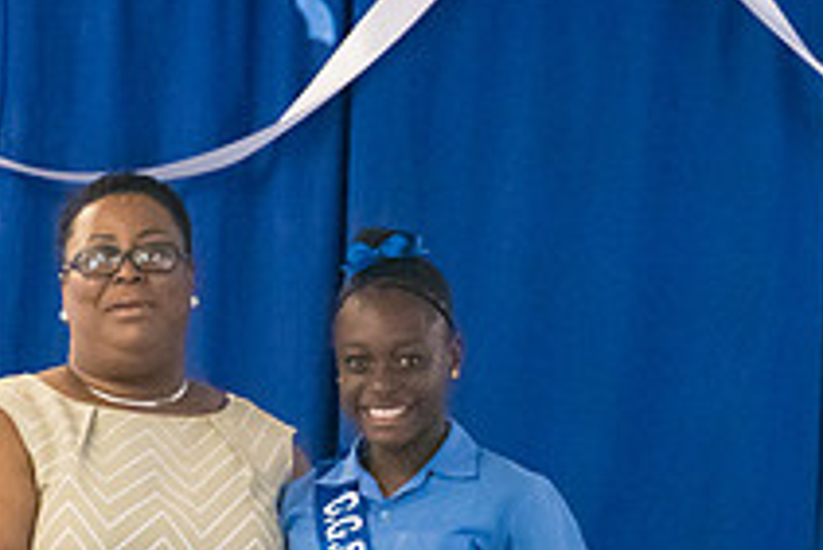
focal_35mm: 550
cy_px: 603
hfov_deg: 3.7
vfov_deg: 2.5
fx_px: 12582
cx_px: 593
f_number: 6.3
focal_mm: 200
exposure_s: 1/200
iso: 25600
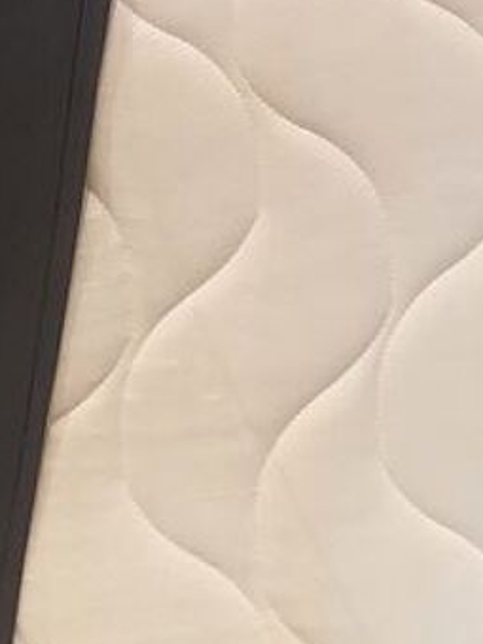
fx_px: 1898
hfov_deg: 14.5
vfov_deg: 17.8
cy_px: -236
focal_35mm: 102
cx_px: 292
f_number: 1.5
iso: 200
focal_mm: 4.3
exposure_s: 1/50
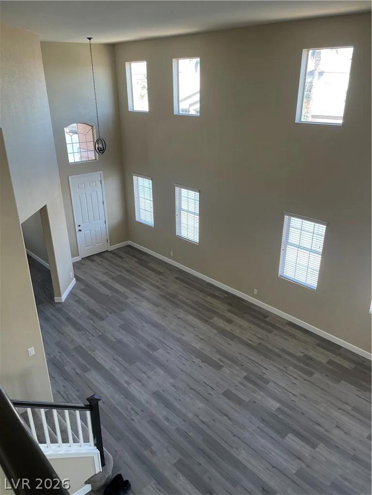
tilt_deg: -22.5
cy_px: 248
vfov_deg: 67.3
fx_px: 373
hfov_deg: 53.1
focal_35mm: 26
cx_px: 186
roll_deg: +1.2
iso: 64
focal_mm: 4.2
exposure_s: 1/120
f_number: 1.6
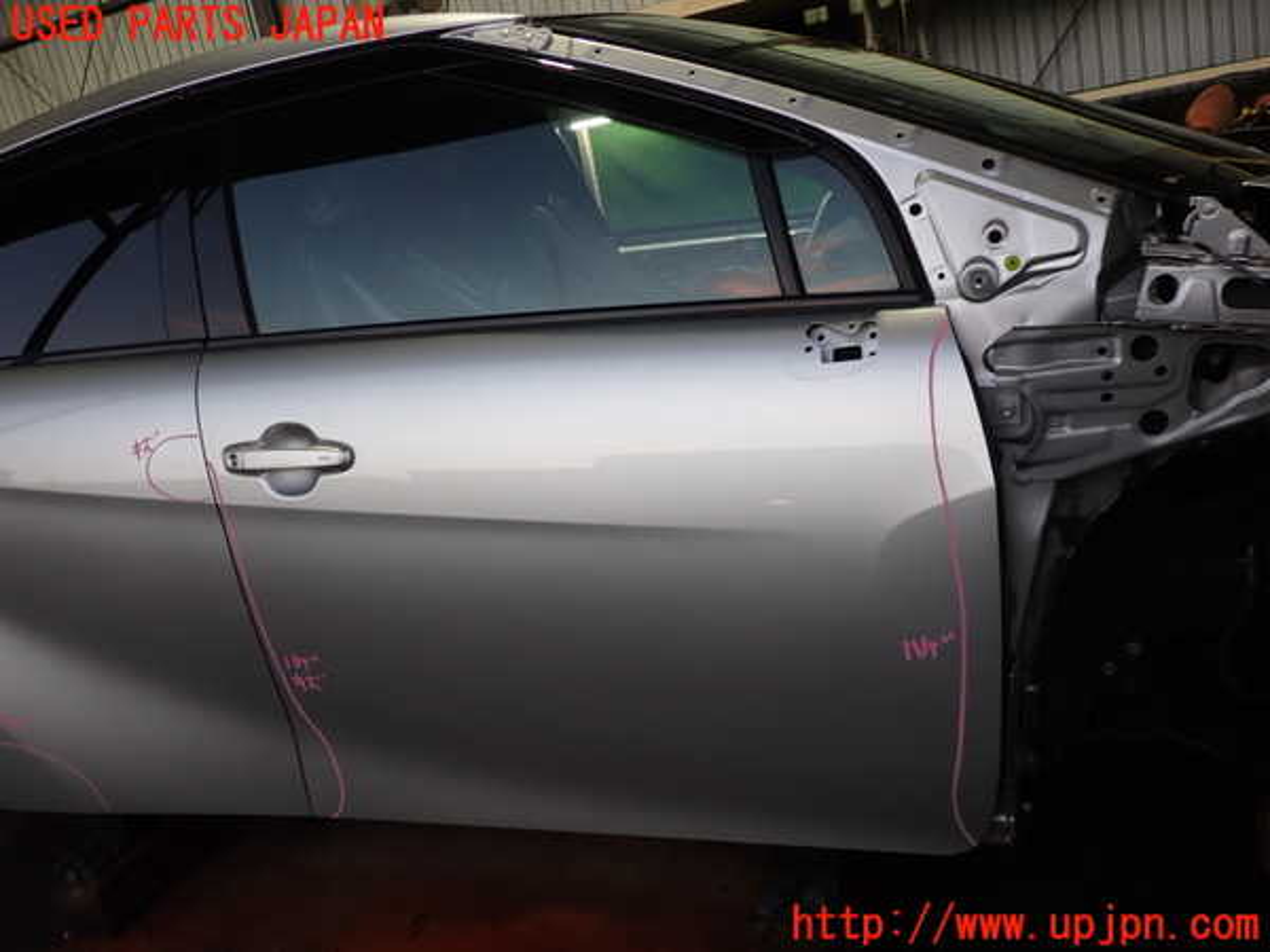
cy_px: 476
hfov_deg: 60.0
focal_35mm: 30
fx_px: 1101
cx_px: 635
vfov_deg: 46.8
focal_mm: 5.4
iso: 160
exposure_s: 1/60
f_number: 2.3
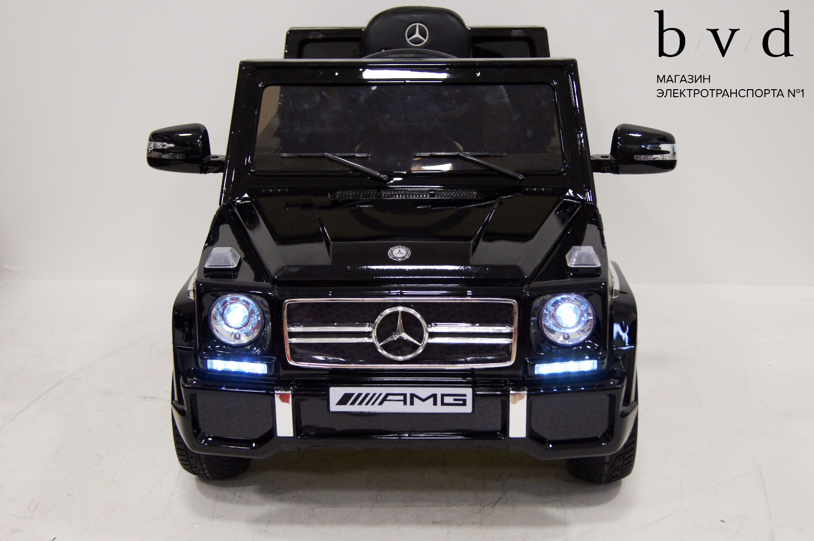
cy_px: 270
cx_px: 407
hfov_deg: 37.9
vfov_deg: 25.7
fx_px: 1186
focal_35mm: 52
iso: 1000
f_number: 5
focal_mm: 35
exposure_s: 1/60
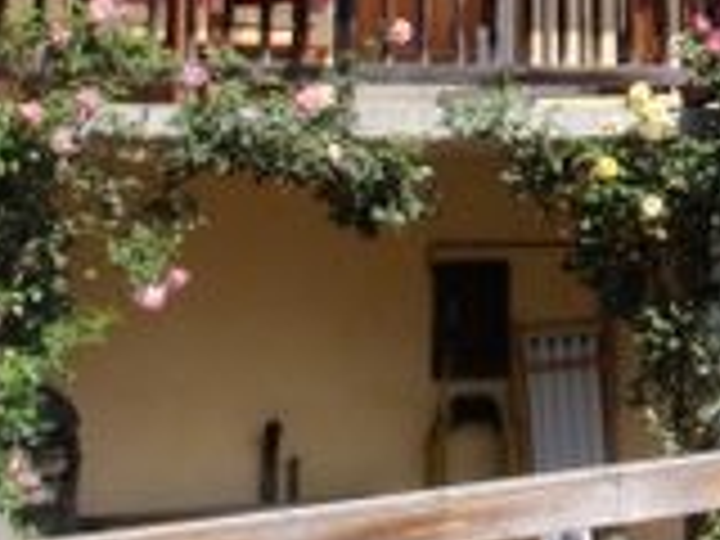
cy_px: -378
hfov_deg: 18.0
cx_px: 814
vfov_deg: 13.0
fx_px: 2184
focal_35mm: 105
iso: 64
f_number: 5
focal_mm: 5
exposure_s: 1/250
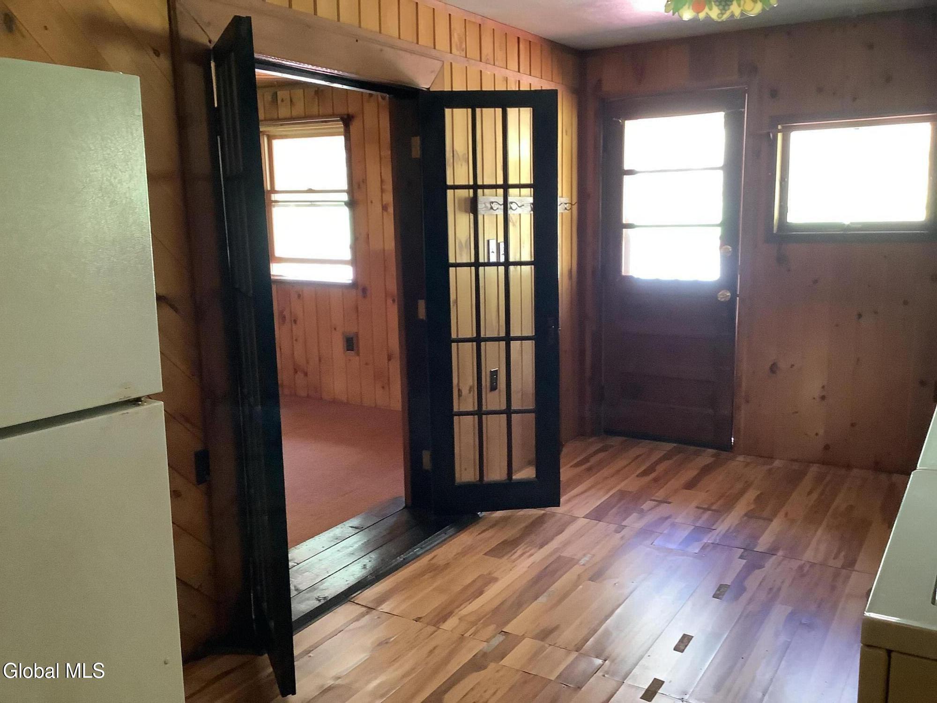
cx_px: 468
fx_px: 839
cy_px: 352
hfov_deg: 58.4
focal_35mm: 31
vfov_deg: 45.4
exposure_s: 1/30
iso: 320
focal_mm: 3.3
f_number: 2.4
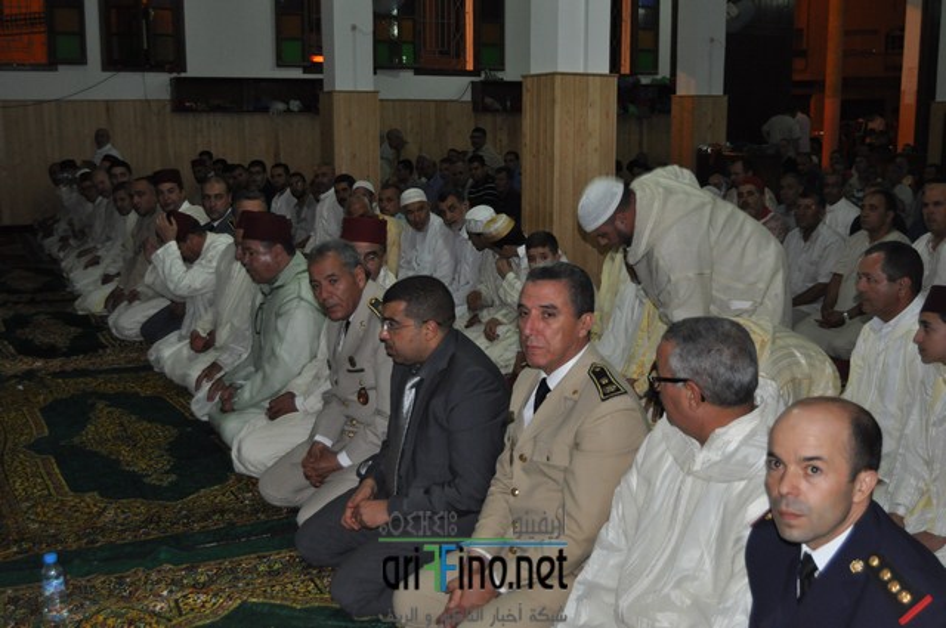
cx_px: 473
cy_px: 314
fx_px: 1102
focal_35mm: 42
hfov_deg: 46.5
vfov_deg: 31.8
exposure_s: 1/60
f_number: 4
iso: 800
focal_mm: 28
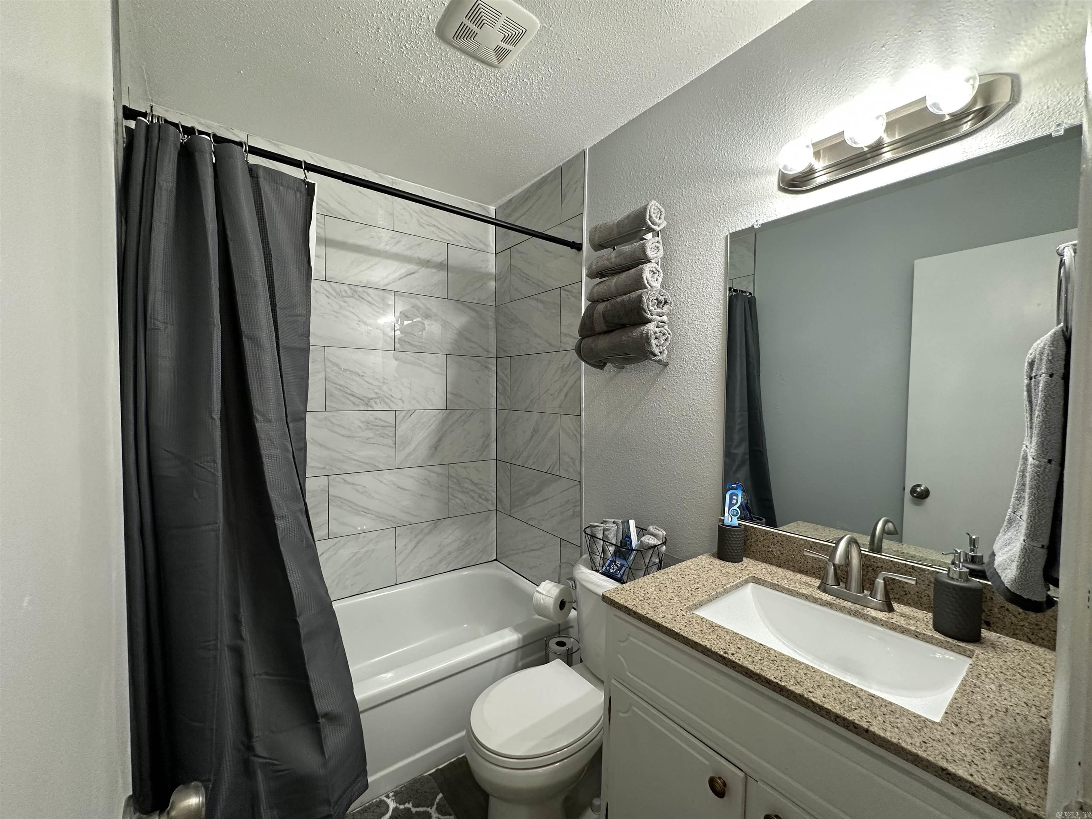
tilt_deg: -2.6
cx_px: 546
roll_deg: -0.5
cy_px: 410
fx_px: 442
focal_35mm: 14
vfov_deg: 85.7
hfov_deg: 102.1
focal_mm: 2.22
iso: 160
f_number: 2.2
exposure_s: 1/60
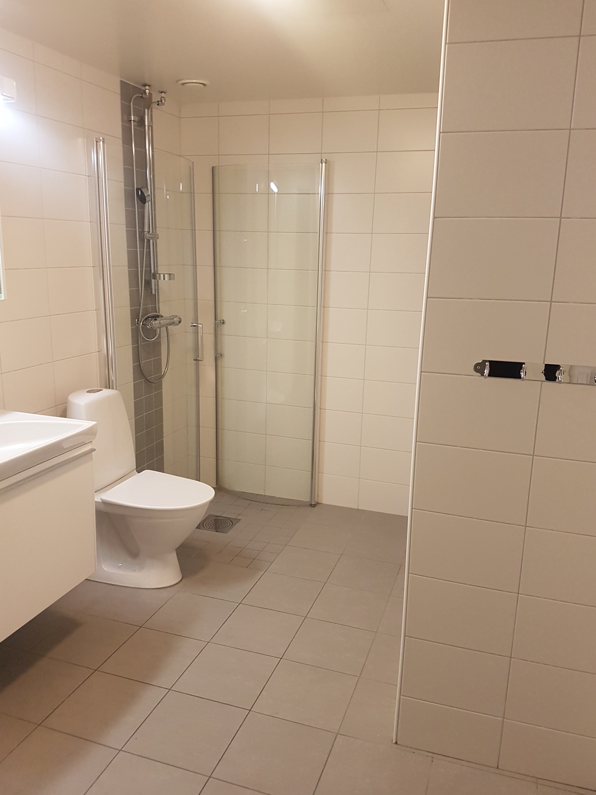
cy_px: 389
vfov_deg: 65.3
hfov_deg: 51.4
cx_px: 305
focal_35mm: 27
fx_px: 620
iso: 160
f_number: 1.7
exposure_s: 1/33
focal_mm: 4.2
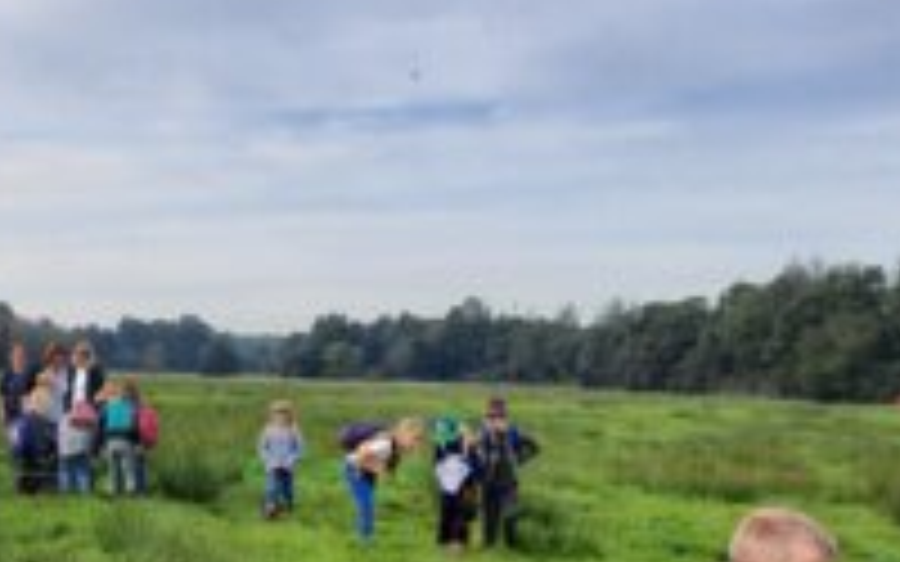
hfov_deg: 35.4
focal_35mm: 53
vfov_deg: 23.5
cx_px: 50
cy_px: 544
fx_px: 1300
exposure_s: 1/714
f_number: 2
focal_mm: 4.6
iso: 32
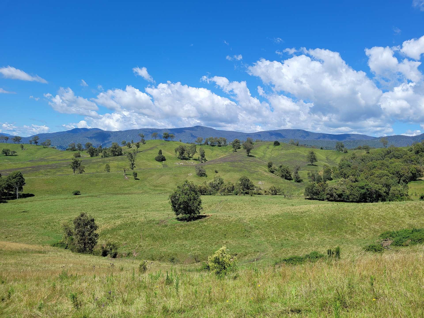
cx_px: 212
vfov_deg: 53.1
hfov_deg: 67.3
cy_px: 159
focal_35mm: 26
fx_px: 318
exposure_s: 1/2985
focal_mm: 5.4
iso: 40
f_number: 1.8
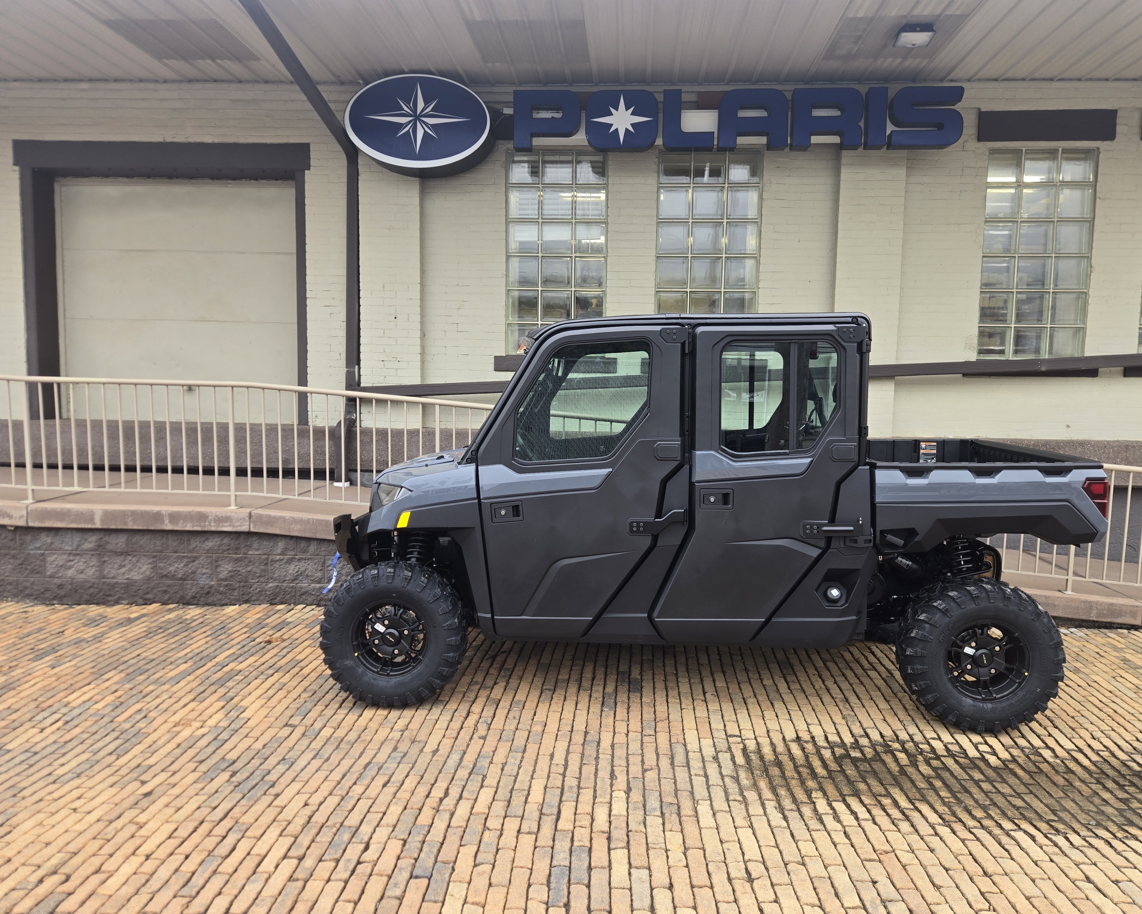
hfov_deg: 70.3
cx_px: 593
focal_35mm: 24
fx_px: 811
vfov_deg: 58.8
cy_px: 458
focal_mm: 5.4
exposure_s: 1/180
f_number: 1.8
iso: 32
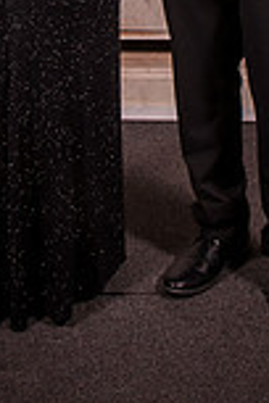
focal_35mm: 132
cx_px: 165
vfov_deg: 14.6
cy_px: -171
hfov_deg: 10.4
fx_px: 1479
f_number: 14
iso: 200
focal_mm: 30
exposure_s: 1/125
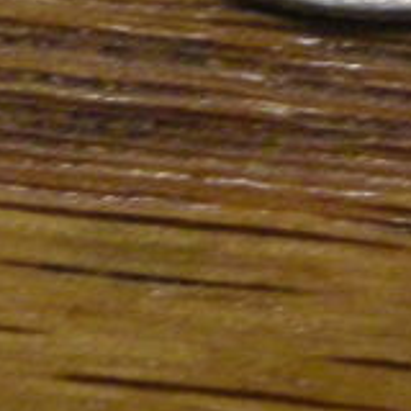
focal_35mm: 420
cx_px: 354
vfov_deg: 4.1
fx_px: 5642
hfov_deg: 4.2
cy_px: -429
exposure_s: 1/37.1
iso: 400
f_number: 3.9
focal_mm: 12.3
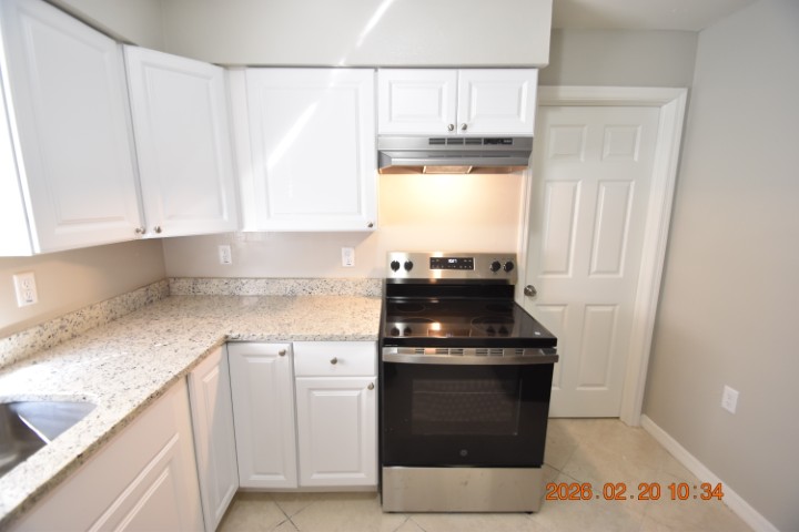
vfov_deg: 77.3
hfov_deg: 100.4
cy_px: 266
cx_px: 400
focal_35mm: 15
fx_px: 333
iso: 800
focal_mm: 10
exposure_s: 1/45
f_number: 3.5
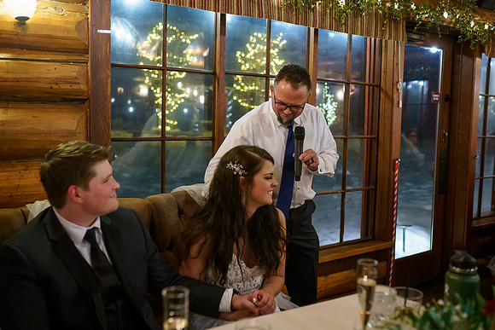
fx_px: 500
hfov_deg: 52.6
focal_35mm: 36
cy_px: 165
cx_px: 248
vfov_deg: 36.5
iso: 3200
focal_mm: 35
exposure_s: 1/250
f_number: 2.2
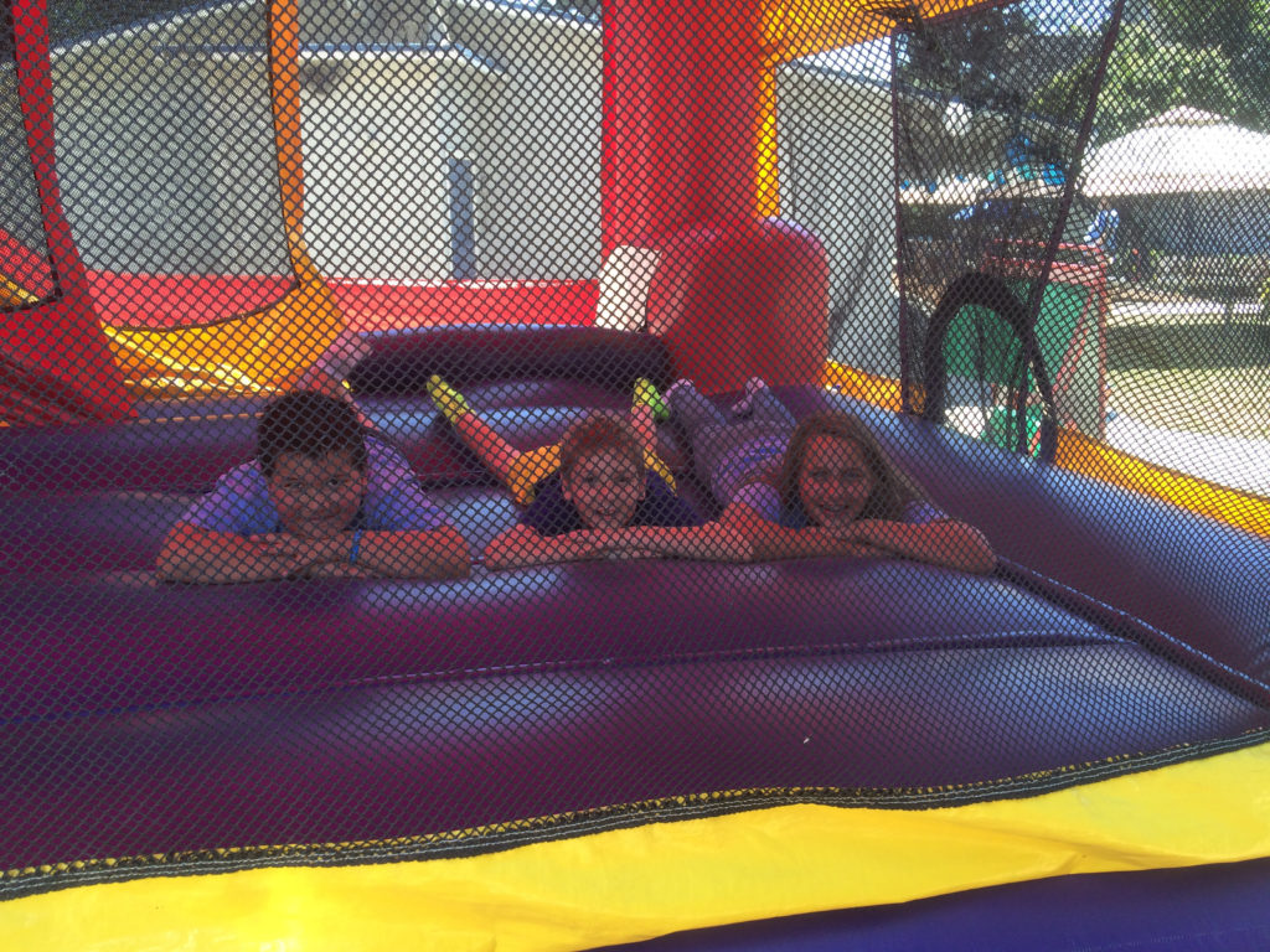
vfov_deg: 48.2
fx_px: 1064
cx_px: 635
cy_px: 476
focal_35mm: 29
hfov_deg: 61.7
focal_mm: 4.15
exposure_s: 1/120
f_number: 2.2
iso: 40
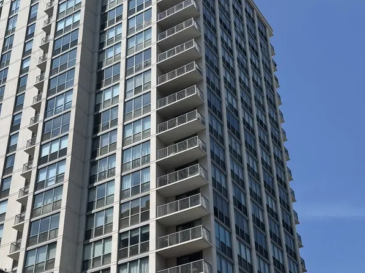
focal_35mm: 58
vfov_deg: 25.2
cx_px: 169
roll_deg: +0.6
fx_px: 612
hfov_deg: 33.2
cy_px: 158
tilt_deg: +34.3
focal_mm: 6.76
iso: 80
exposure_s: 1/6410
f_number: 1.78
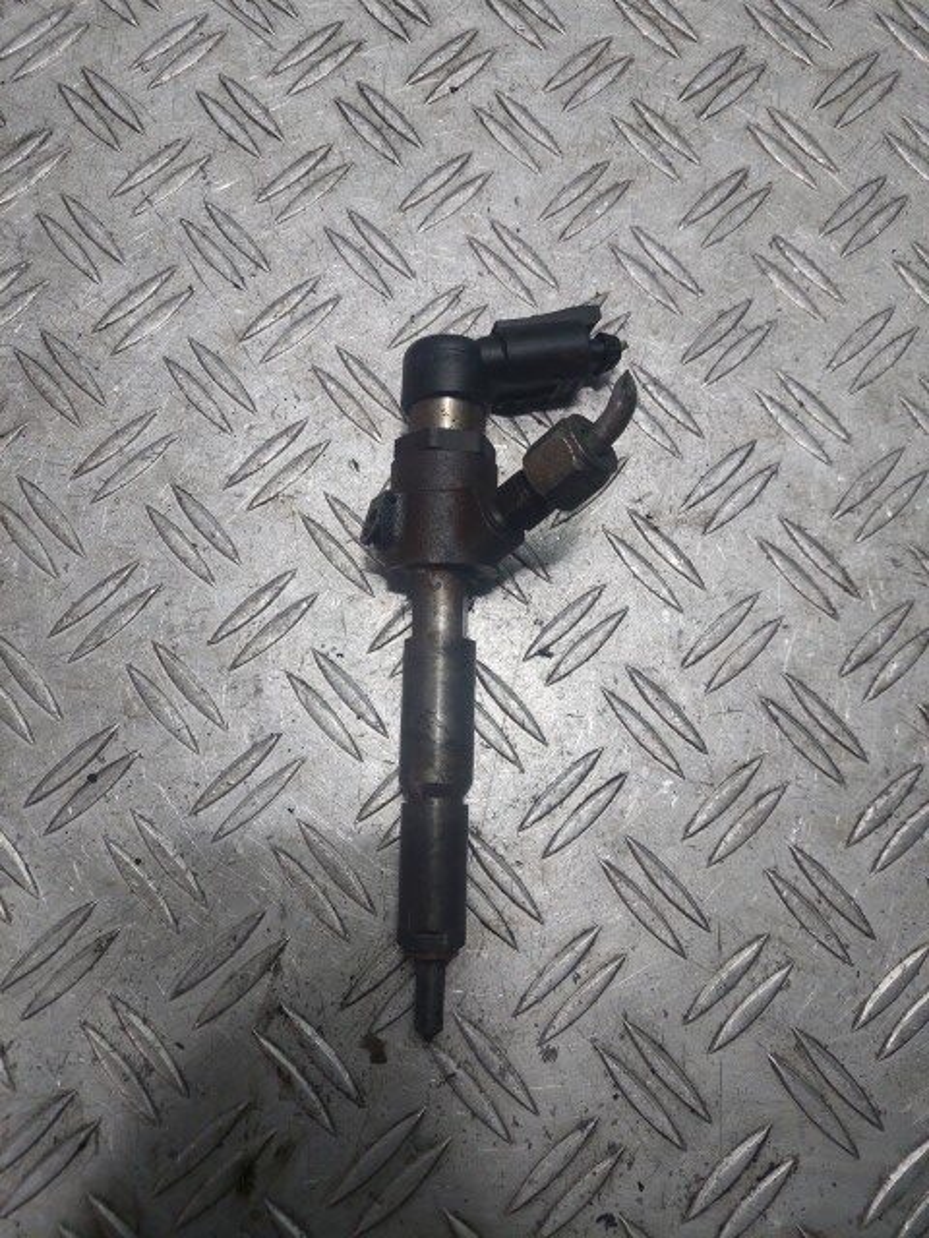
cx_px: 464
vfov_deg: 69.4
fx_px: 895
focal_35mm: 25
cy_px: 619
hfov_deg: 54.9
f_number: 1.8
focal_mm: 5.23
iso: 64
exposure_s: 1/100
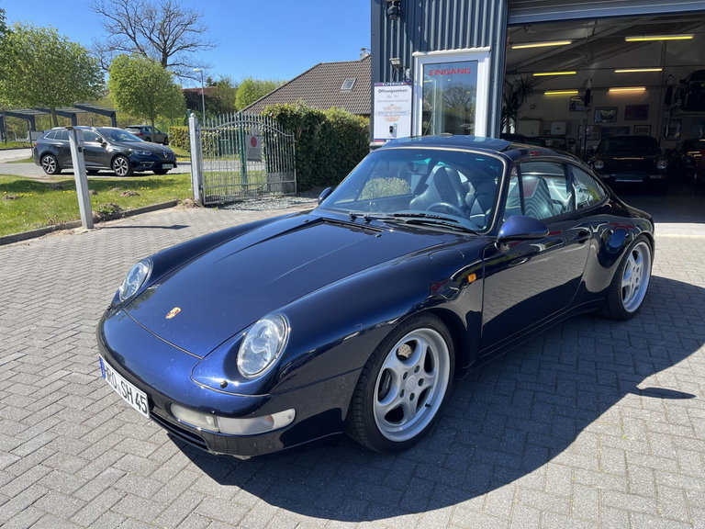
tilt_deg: -13.1
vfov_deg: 53.1
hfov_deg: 67.3
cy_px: 264
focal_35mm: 26
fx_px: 530
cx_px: 352
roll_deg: +0.2
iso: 50
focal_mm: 5.1
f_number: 1.6
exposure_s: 1/1117
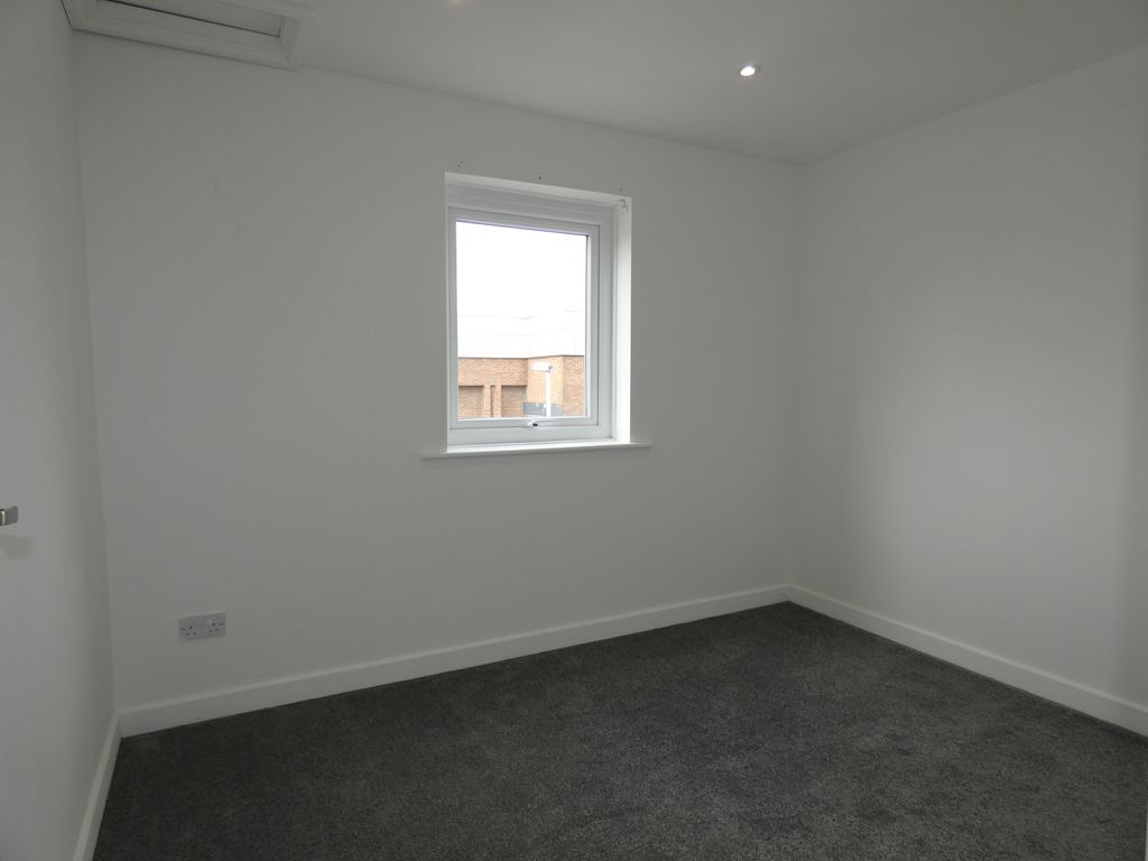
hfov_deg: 81.7
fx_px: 663
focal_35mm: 20
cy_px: 430
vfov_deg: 66.0
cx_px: 574
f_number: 2.8
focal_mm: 3.6
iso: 80
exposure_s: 1/160
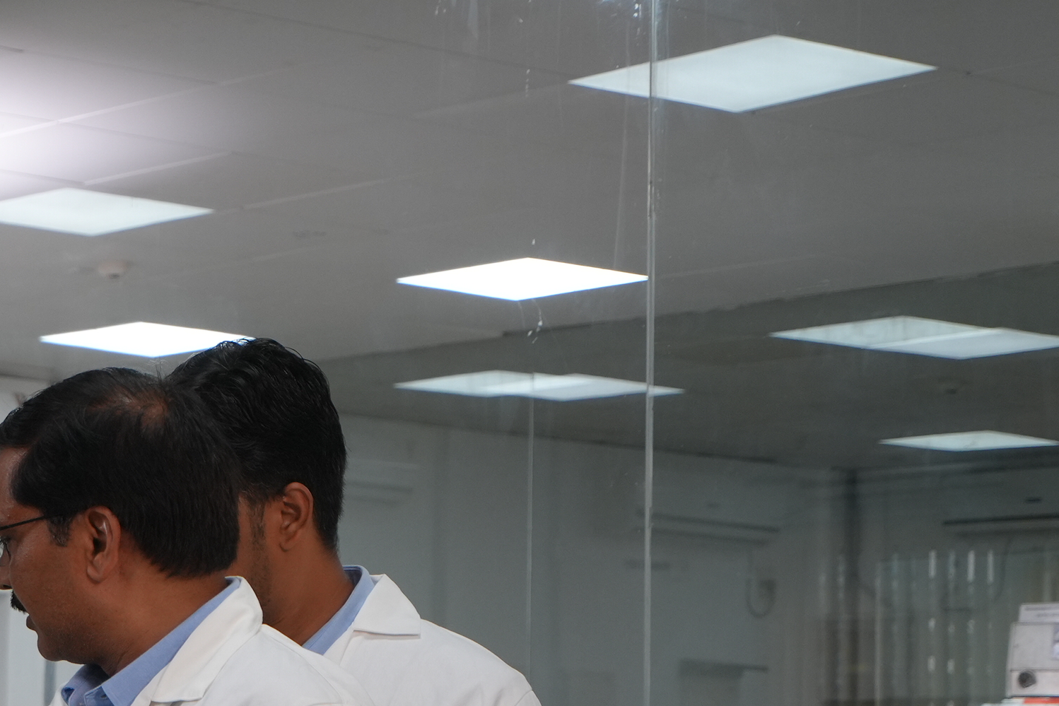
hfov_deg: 17.2
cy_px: 640
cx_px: -375
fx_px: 3265
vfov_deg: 12.3
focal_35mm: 111
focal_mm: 35
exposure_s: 1/160
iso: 500
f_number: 4
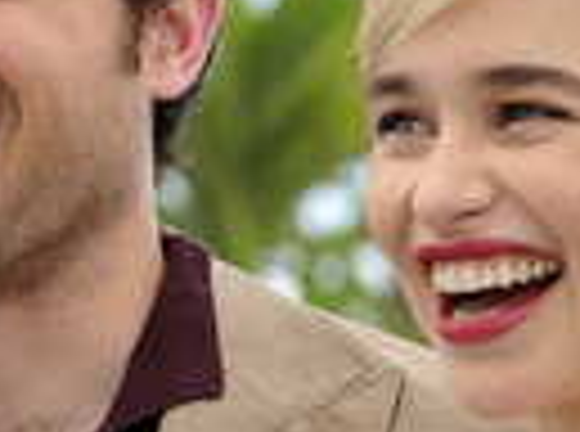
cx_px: 315
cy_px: 324
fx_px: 16859
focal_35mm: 1009
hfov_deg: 2.0
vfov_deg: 1.5
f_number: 8
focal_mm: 300
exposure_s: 1/250
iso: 200
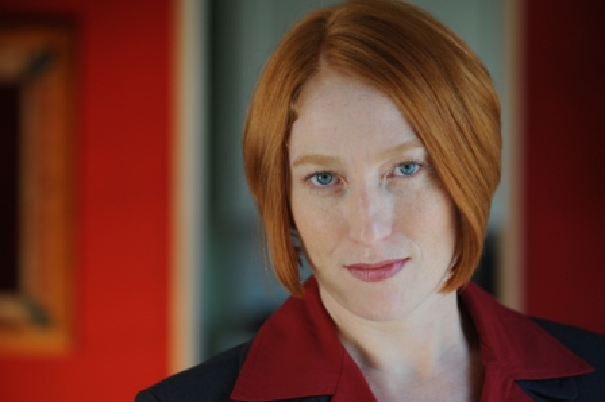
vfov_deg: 13.0
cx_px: 302
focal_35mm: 105
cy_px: 201
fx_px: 1763
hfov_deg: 19.5
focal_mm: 105
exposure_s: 1/400
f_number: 3.2
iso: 500
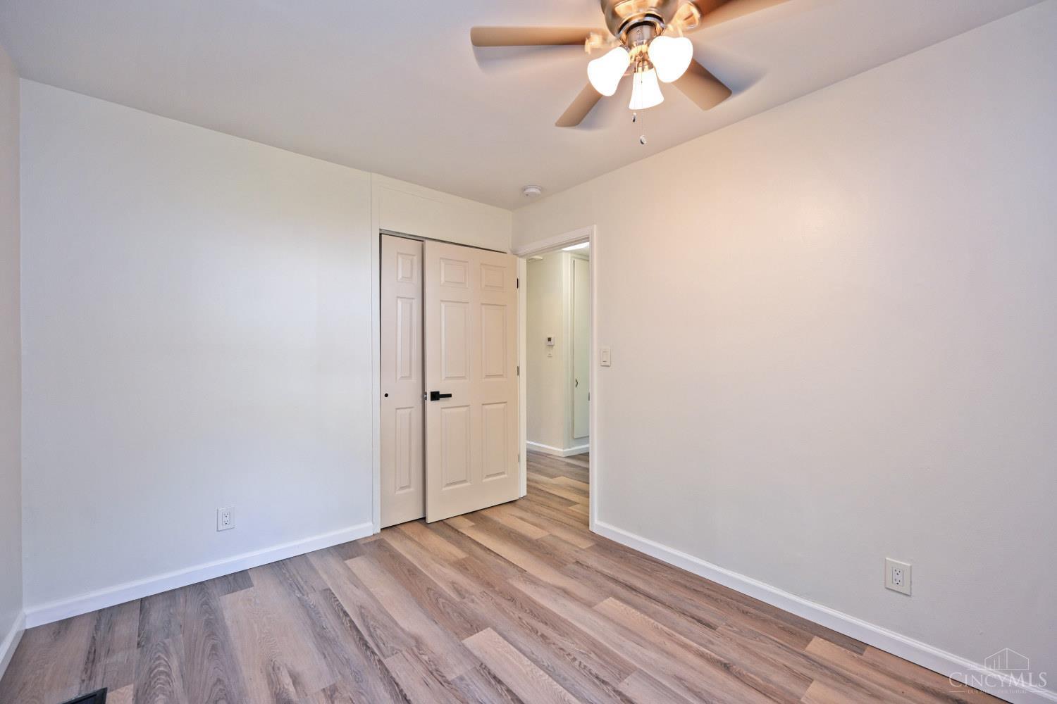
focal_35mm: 15
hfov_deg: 100.4
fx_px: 440
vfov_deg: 77.3
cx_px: 528
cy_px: 352
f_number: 4
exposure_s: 1/60
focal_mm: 15
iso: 280
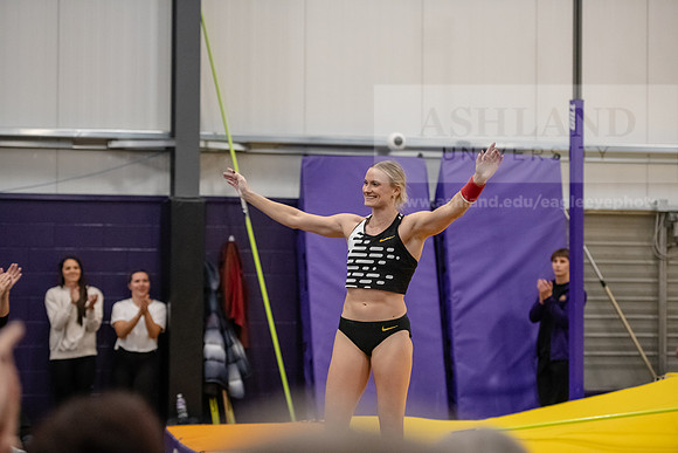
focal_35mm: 92
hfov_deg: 22.1
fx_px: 1733
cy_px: 226
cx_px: 339
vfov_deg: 14.9
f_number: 2.8
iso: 6400
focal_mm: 92
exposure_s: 1/800
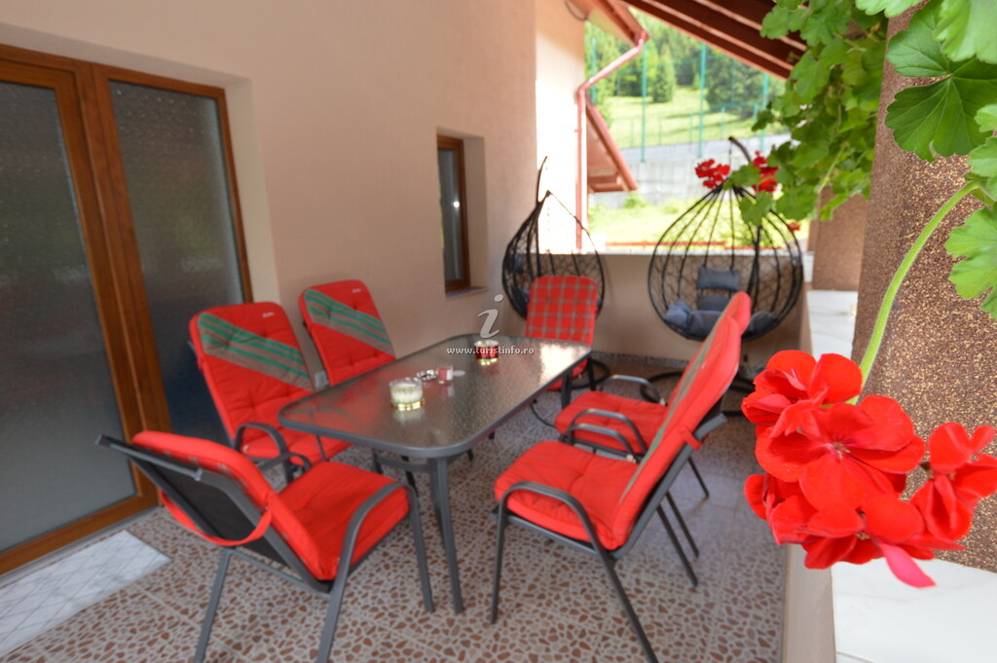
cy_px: 332
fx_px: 498
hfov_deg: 90.0
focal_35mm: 18
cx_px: 498
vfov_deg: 67.3
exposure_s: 1/125
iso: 280
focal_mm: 12
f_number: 5.6
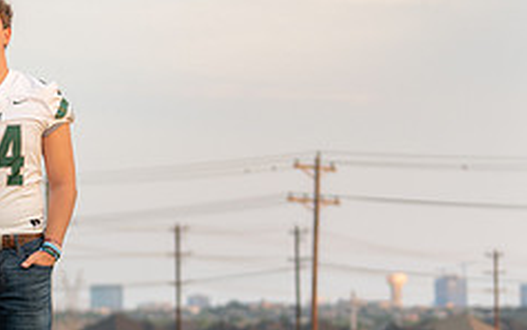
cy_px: 190
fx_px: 2572
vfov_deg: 7.3
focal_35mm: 179
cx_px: 16
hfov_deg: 11.6
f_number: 2.8
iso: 320
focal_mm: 71
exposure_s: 1/320
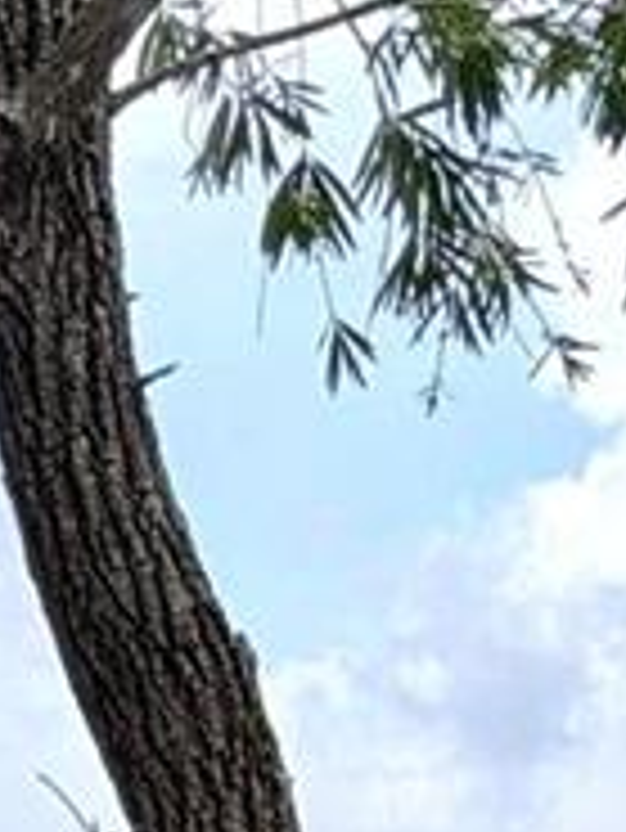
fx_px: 7490
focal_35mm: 311
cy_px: 2550
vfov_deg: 5.9
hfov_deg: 4.8
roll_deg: +0.2
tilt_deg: -1.8
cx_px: -257
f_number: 1.78
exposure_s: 1/987
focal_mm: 6.76
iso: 100
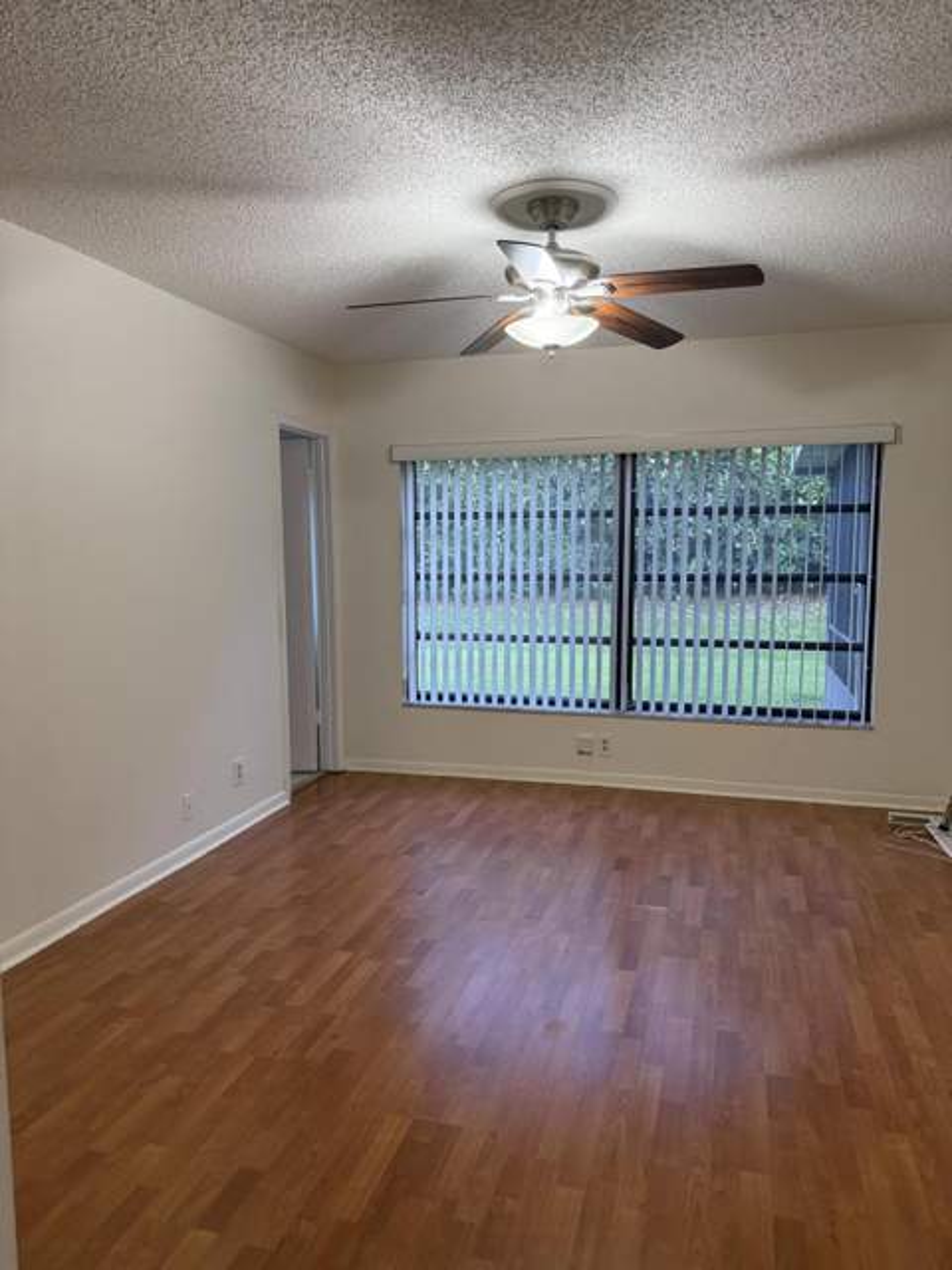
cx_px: 476
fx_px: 880
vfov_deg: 71.6
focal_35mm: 24
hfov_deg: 56.8
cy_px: 635
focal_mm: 6.76
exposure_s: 1/120
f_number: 1.78
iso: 320
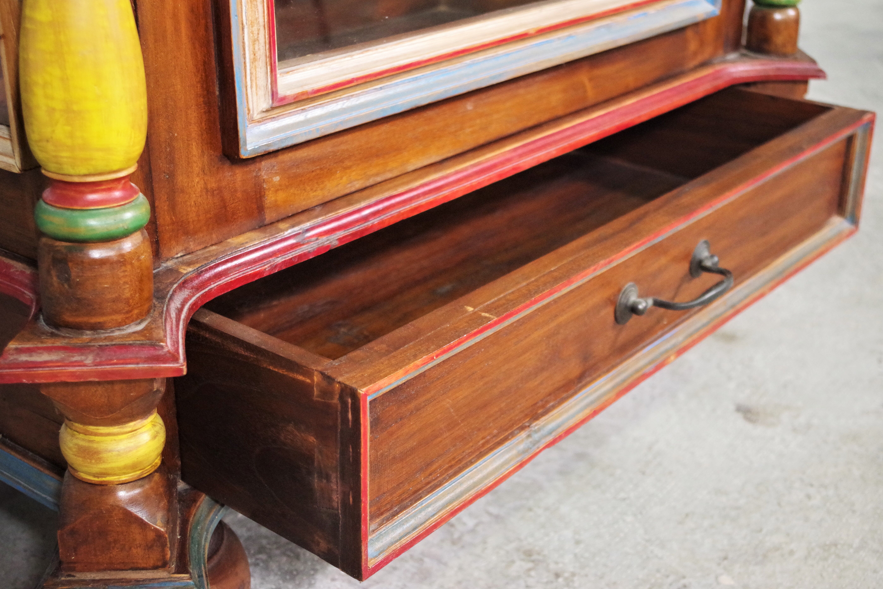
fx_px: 1226
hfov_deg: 39.6
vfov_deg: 27.0
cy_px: 298
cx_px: 443
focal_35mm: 50
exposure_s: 1/60
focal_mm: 32.5
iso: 3200
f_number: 4
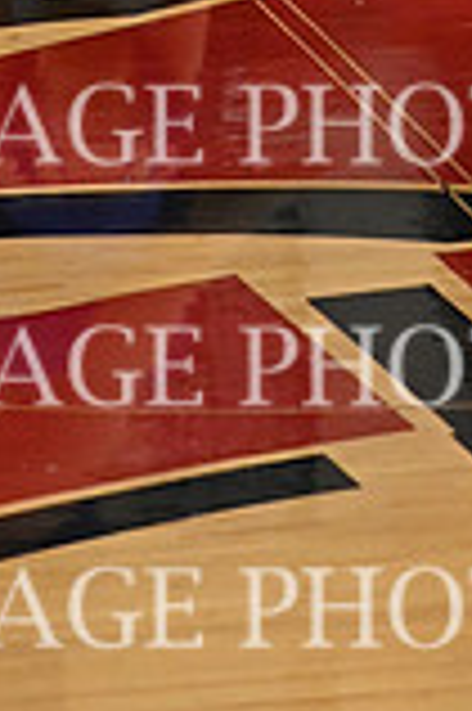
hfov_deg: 2.2
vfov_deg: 3.3
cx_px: 209
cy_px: -238
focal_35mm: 617
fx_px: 12160
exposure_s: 1/400
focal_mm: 112
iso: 5000
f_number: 4
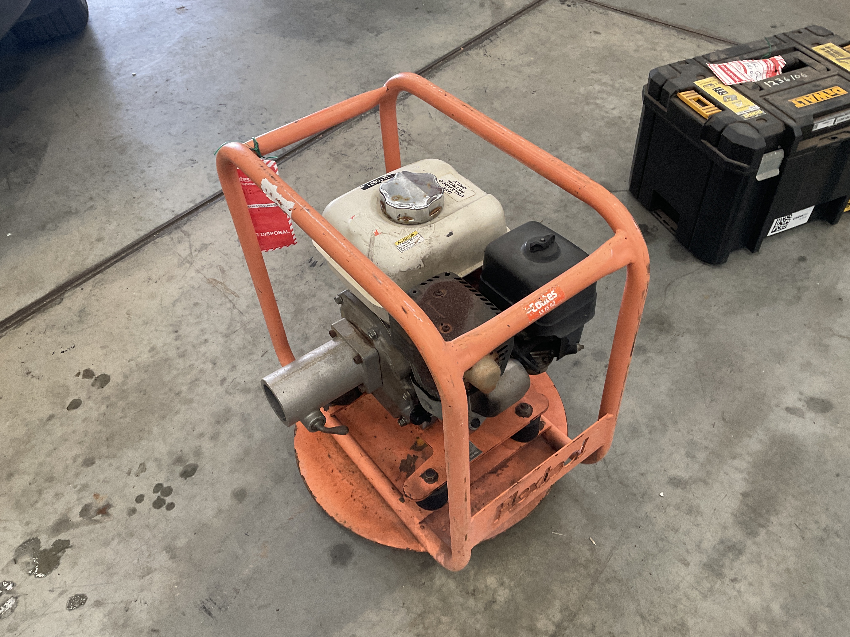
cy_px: 318
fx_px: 712
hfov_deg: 61.7
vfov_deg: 48.2
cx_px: 425
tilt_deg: -47.0
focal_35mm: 29
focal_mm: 3
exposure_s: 1/50
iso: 64
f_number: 1.8
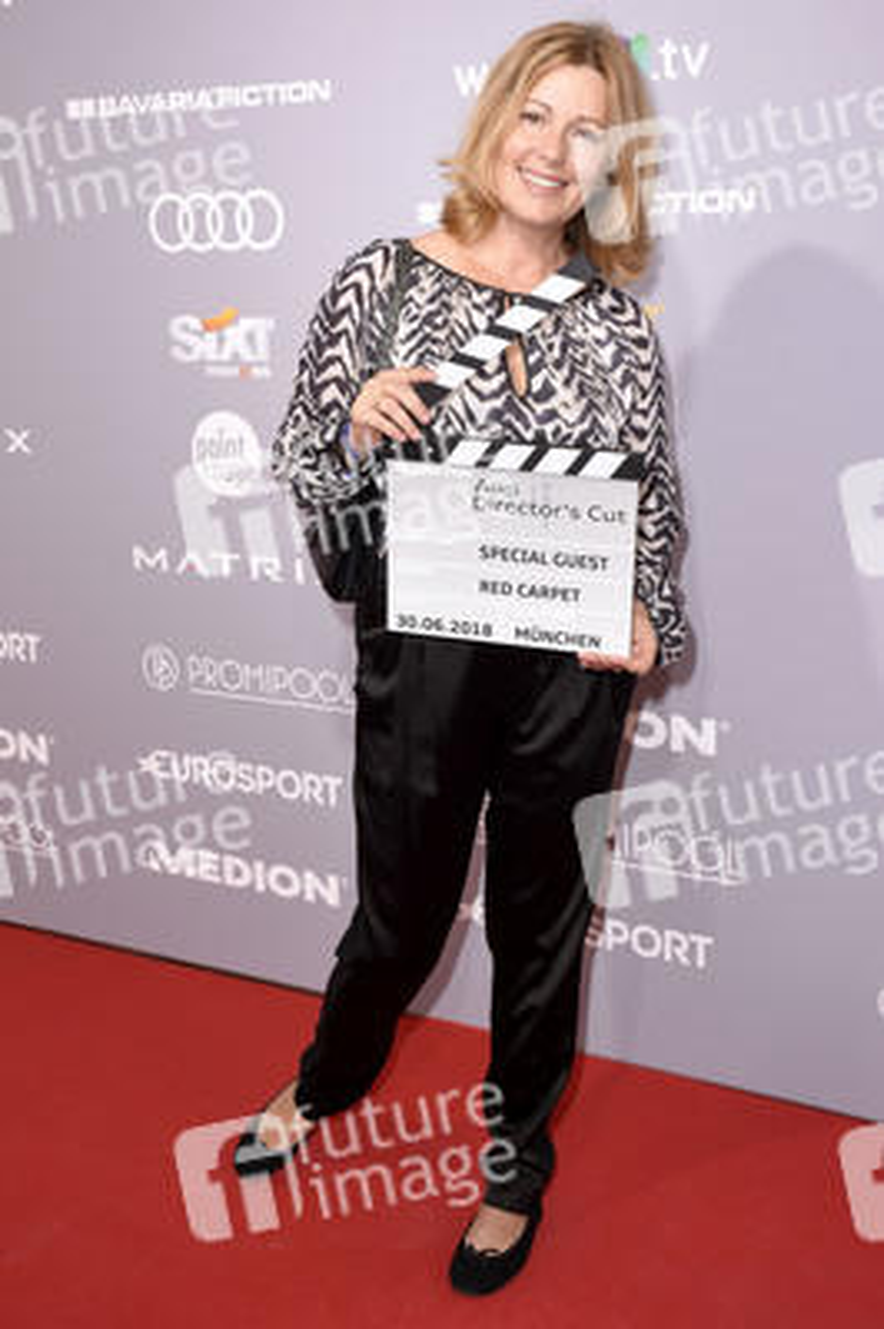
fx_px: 1494
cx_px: 442
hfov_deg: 33.0
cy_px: 664
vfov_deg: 48.0
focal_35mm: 40
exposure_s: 1/160
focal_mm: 27
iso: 320
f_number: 6.3
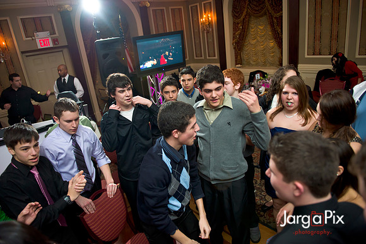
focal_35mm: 24
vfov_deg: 53.1
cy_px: 122
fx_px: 244
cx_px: 183
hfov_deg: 73.8
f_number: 2.8
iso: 1600
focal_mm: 24
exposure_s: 1/125
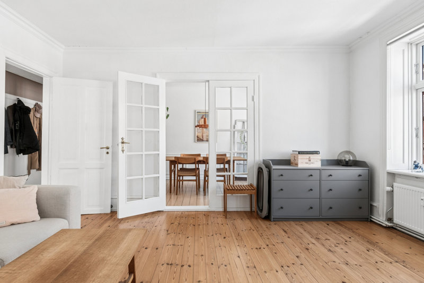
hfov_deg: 90.0
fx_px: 212
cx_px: 212
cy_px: 142
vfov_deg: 67.4
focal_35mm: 18
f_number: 10
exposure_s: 1/20
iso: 200
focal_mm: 12
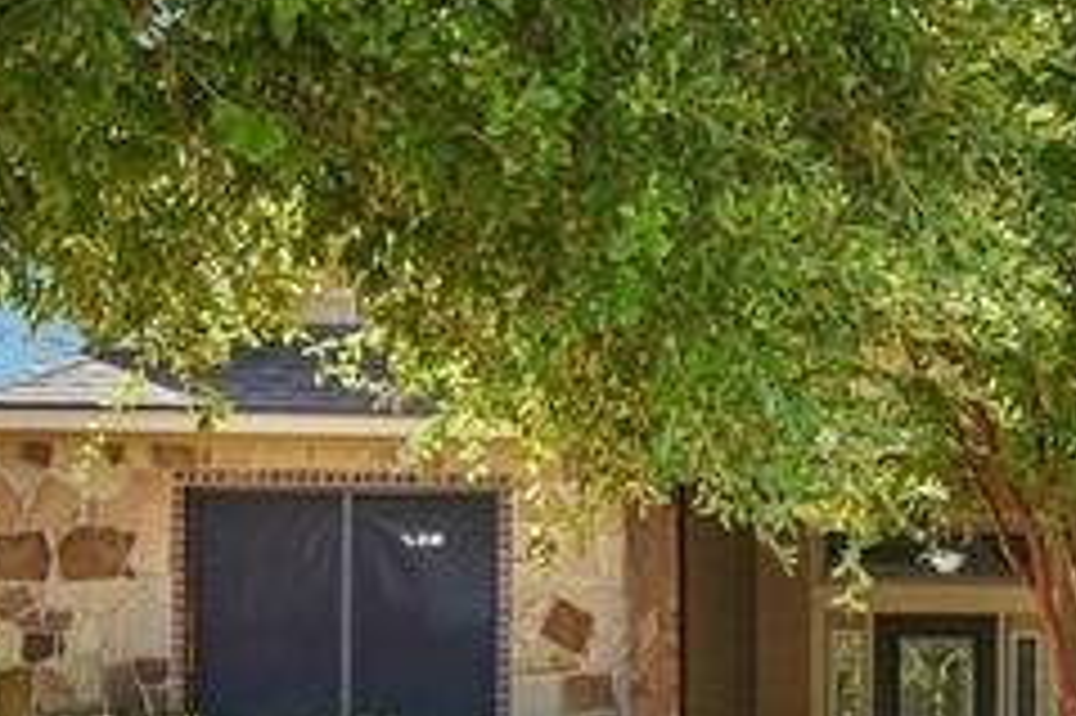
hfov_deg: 24.5
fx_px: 2300
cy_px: 743
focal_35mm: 77
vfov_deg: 17.2
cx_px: 1193
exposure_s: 1/160
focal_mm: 18
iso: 100
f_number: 8
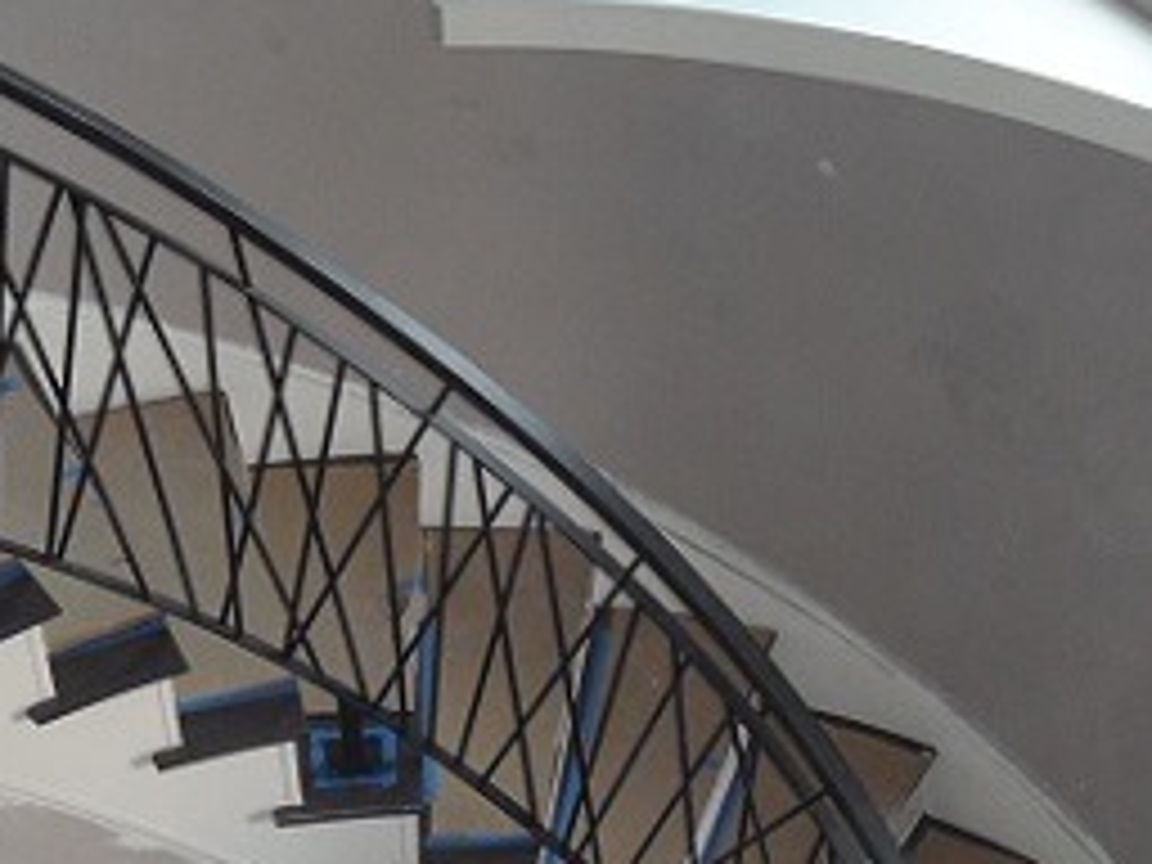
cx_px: 619
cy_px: 675
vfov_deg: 18.7
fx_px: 2596
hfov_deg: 25.0
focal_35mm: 78
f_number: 4.2
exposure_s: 1/45
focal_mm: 7.8
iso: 320
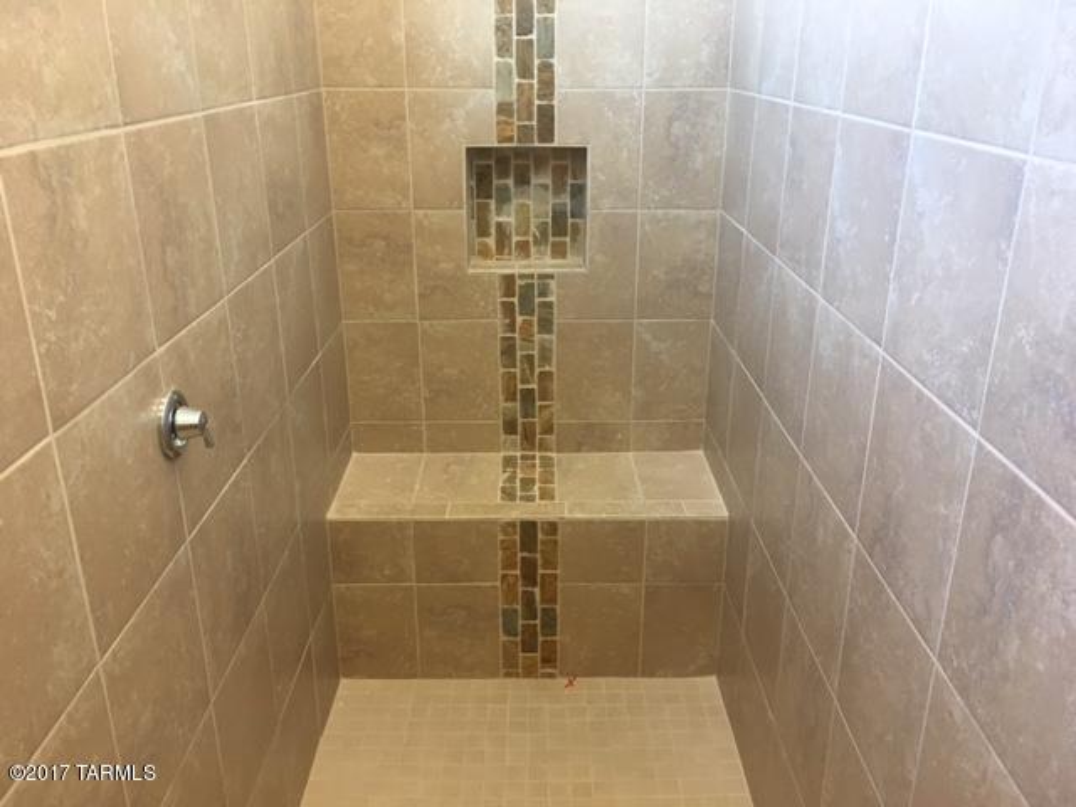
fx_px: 901
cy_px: 404
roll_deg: +0.0
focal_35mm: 29
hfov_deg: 61.7
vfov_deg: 48.2
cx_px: 538
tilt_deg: -21.8
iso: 64
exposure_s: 1/15
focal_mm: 4.15
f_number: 2.2
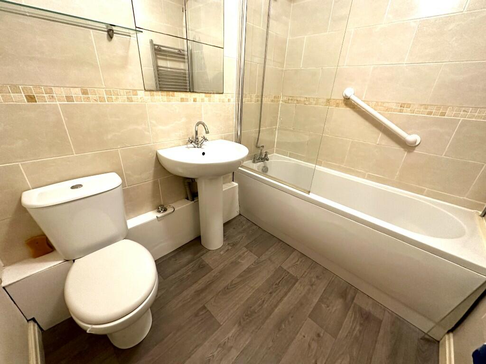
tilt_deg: -25.3
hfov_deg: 102.1
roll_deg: -2.7
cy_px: 182
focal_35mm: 14
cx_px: 243
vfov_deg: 85.7
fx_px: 197
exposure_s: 1/50
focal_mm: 2.22
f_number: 2.2
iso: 640
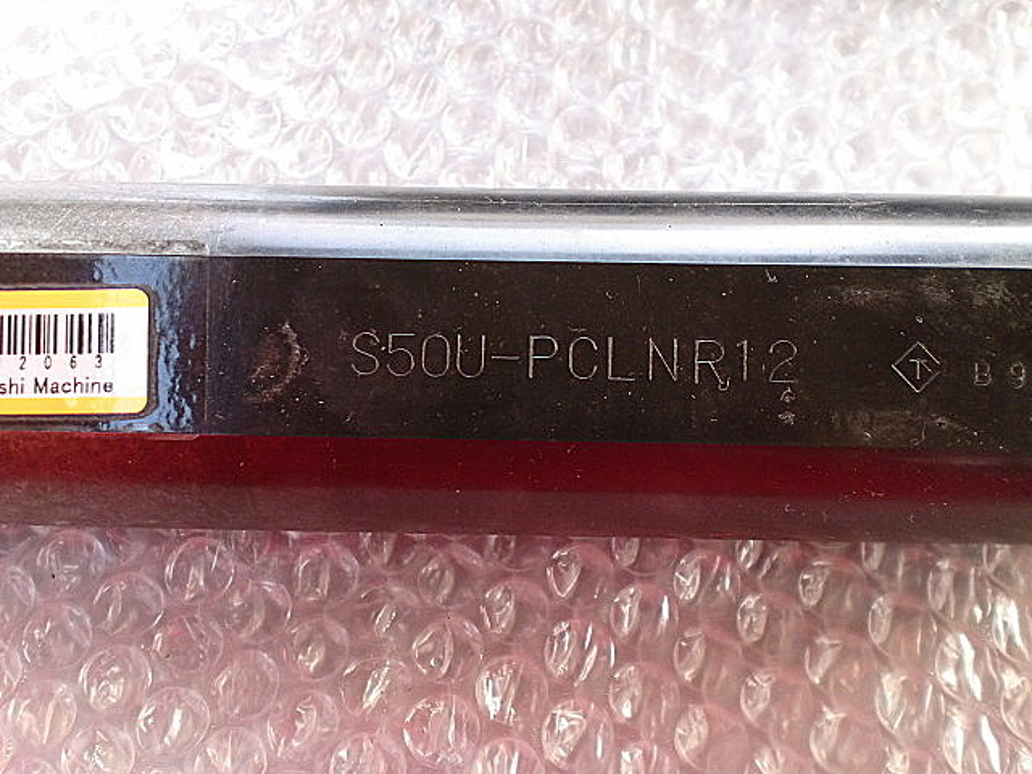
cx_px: 516
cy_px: 387
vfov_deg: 40.7
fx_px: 1043
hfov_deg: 52.6
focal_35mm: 35
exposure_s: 1/60
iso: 250
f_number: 3.1
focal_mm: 6.3
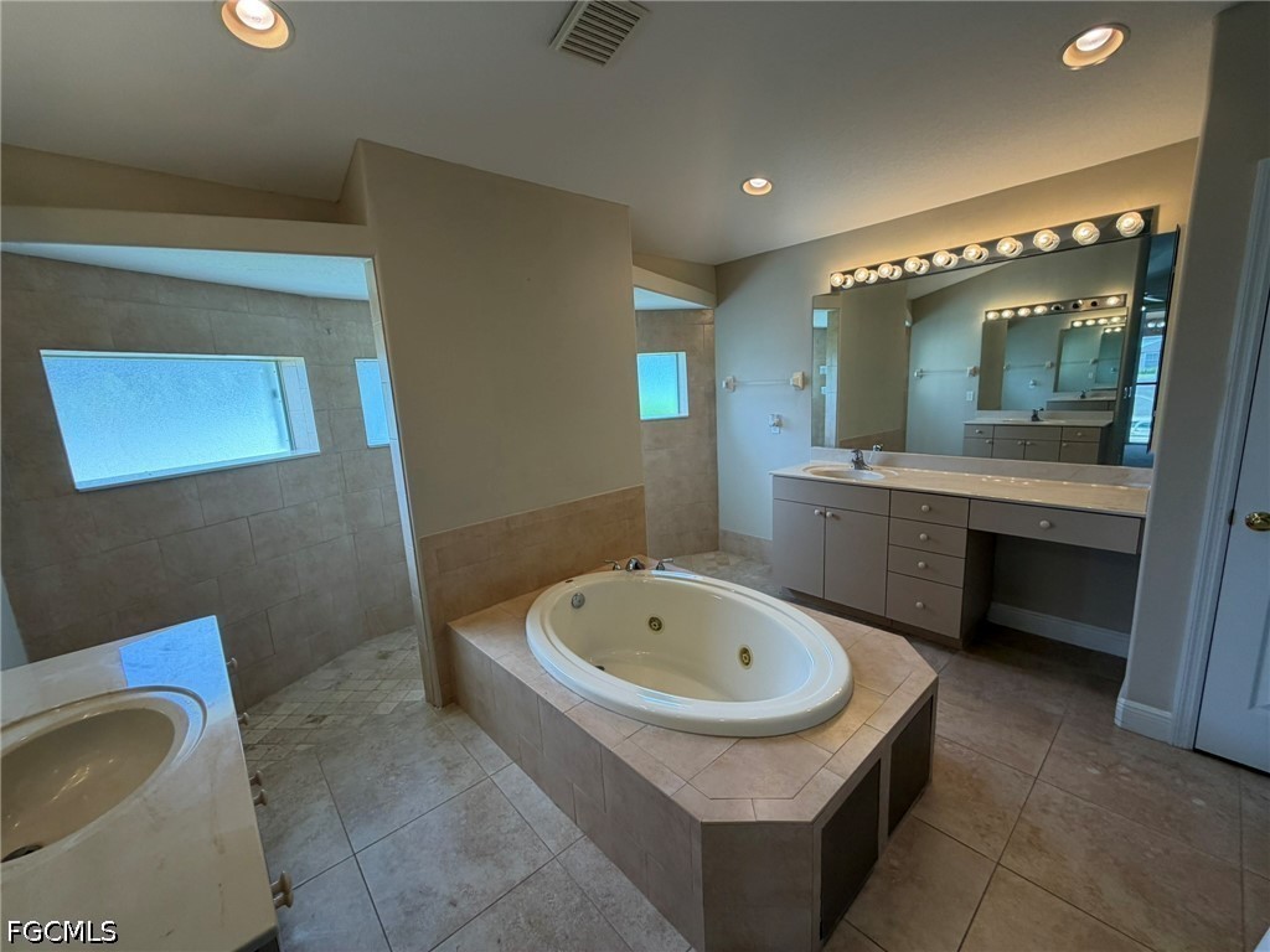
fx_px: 514
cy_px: 476
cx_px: 635
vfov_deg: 85.7
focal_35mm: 14
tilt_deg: -10.6
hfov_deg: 102.1
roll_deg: +4.2
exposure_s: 1/120
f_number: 2.2
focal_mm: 2.22
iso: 80
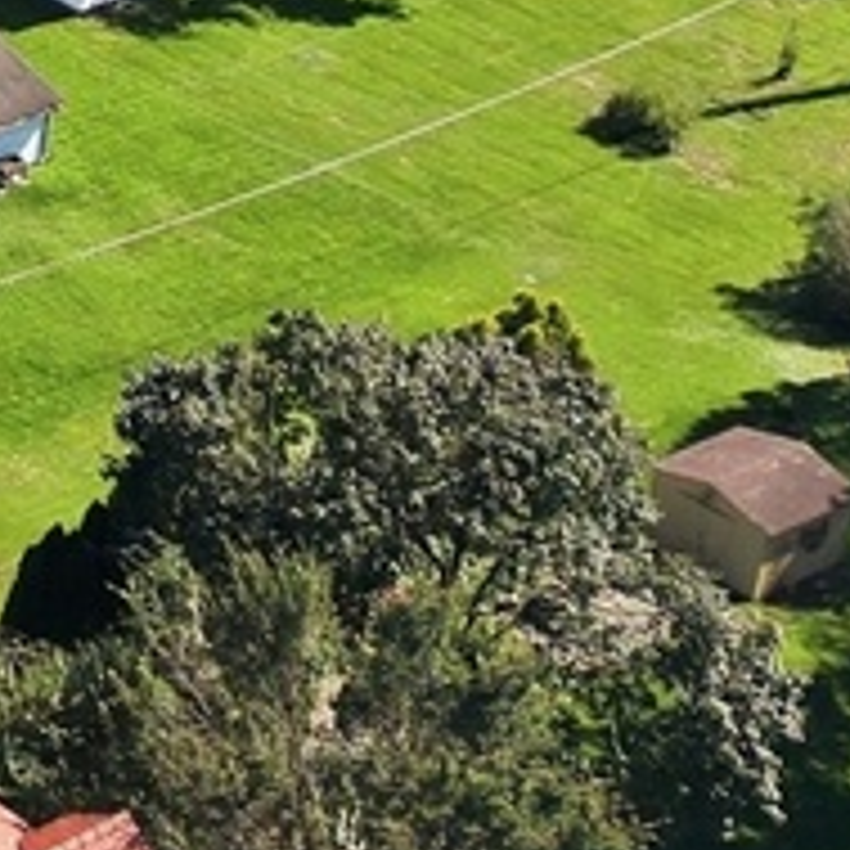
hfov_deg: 8.6
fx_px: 4501
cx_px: -1889
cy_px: -971
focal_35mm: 162
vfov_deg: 9.9
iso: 400
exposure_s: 1/5000
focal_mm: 8.7
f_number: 1.8
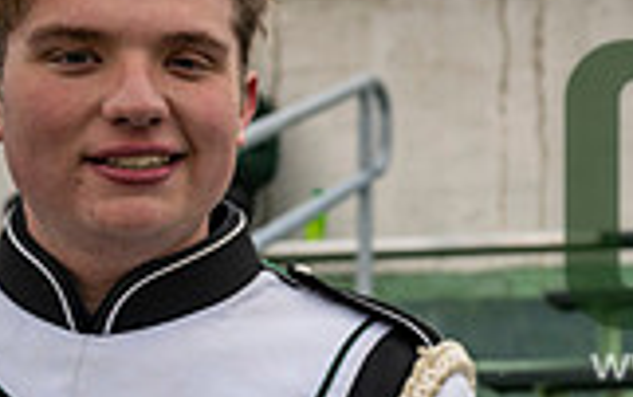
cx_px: 861
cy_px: 226
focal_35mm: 88
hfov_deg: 21.0
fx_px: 1520
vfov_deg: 14.9
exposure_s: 1/500
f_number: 2.8
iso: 160
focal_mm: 24
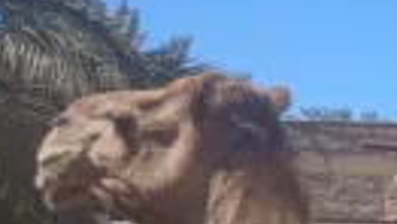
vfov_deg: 8.4
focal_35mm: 138
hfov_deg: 12.8
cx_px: 882
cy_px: 418
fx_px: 1454
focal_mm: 3.98
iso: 20
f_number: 1.8
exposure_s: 1/450
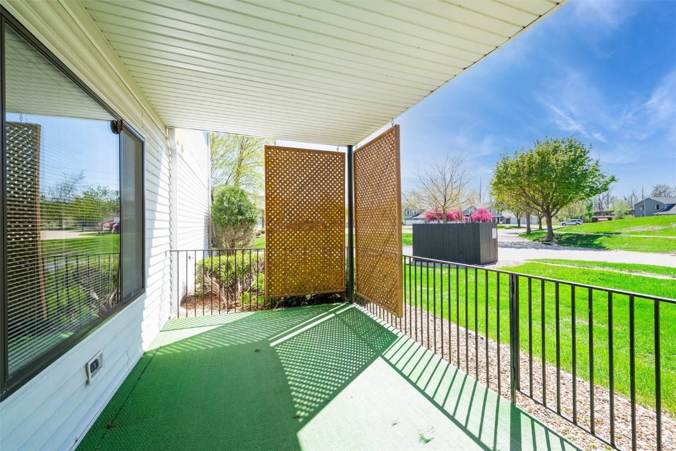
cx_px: 338
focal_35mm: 15
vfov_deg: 77.3
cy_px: 226
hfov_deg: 100.4
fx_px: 282
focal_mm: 15
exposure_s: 1/125
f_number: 8
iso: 200
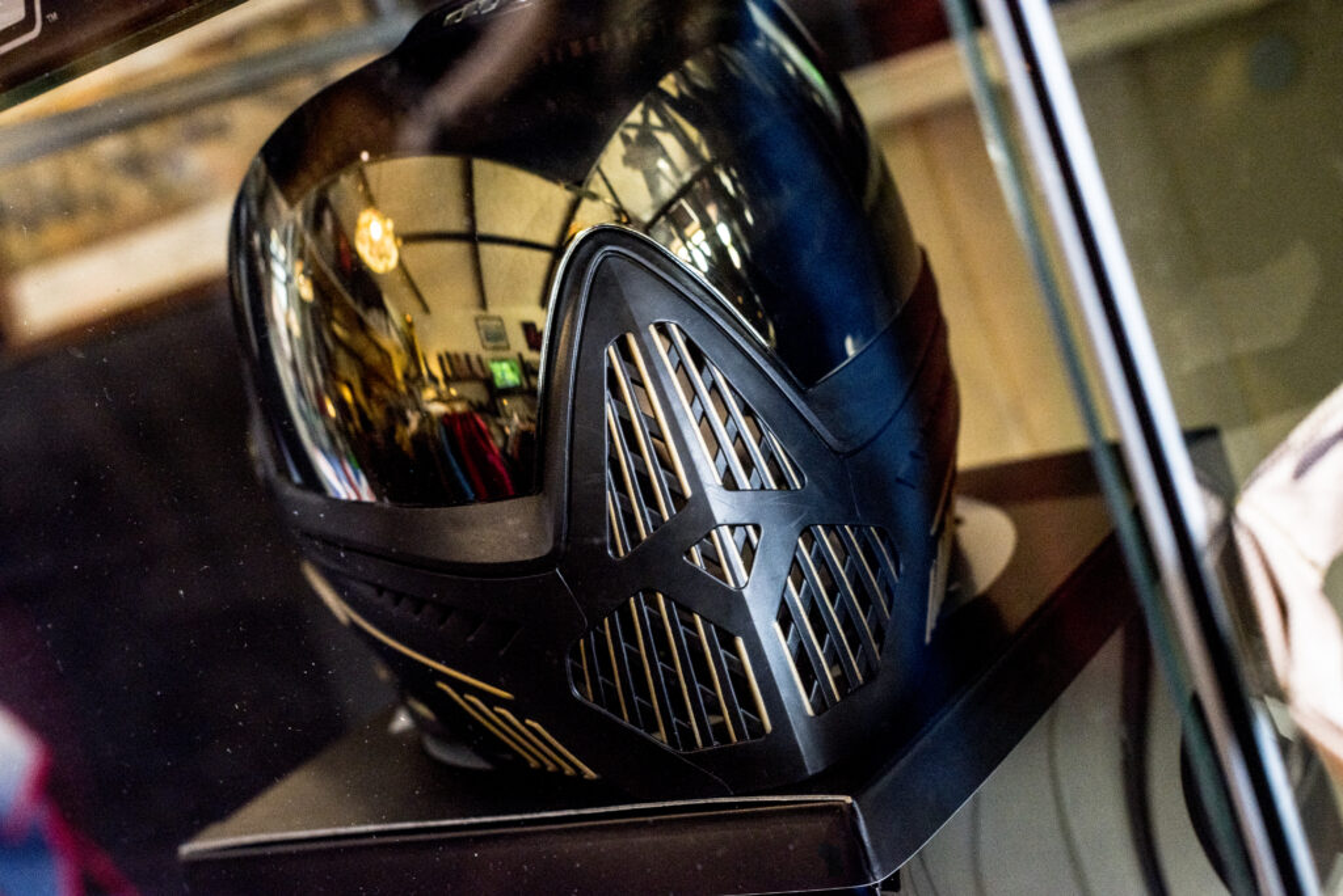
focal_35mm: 50
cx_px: 672
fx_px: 1866
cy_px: 448
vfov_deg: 27.0
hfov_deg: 39.6
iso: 1000
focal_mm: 50
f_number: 5
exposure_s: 1/100
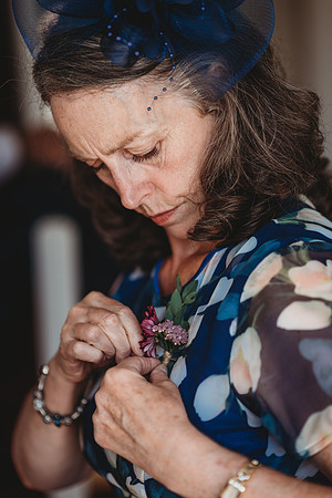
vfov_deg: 23.9
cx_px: 166
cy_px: 249
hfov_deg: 16.1
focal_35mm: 85
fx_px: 1176
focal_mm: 85
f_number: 2
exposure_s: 1/250
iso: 100
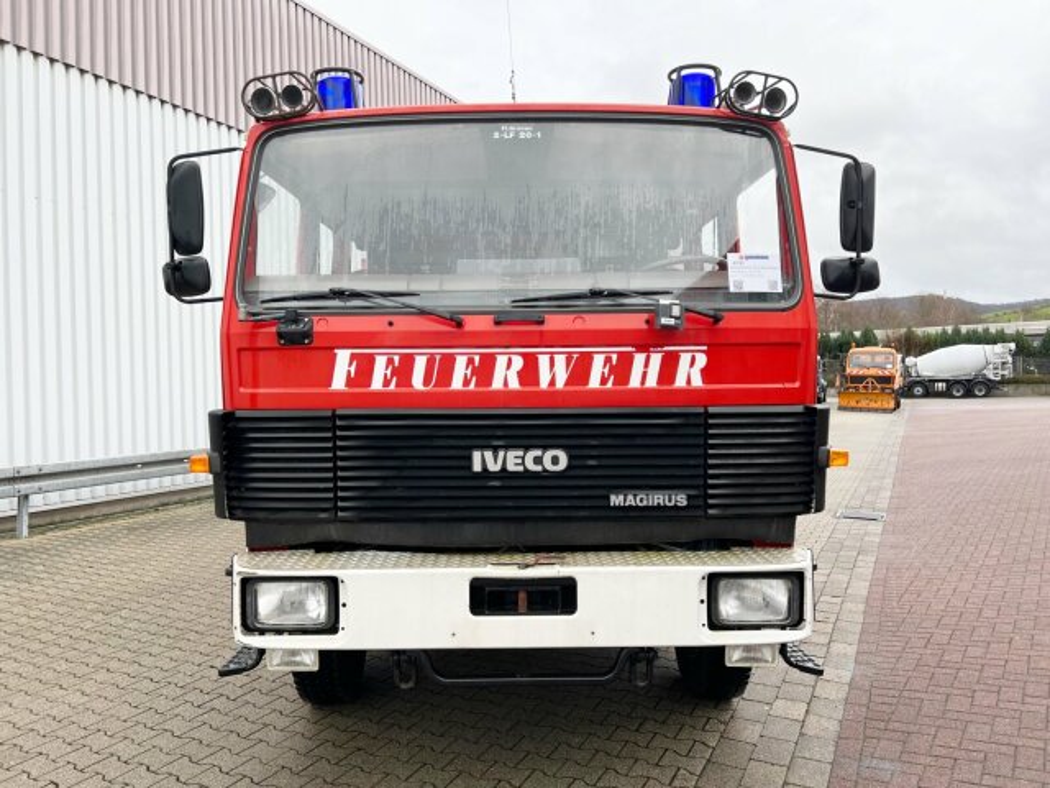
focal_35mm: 26
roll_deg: +1.5
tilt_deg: +0.2
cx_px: 525
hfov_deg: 67.3
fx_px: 789
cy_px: 394
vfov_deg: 53.1
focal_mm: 5.7
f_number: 1.5
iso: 40
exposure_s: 1/222
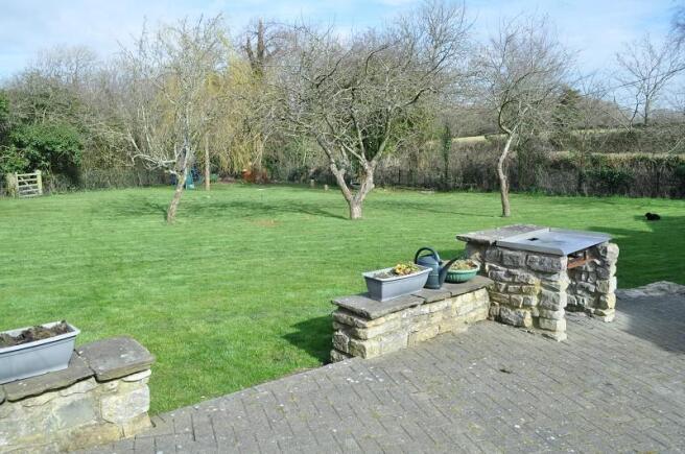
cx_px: 342
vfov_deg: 47.8
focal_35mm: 27
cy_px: 227
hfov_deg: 67.5
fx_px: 513
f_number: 8
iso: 200
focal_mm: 18
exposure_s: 1/250
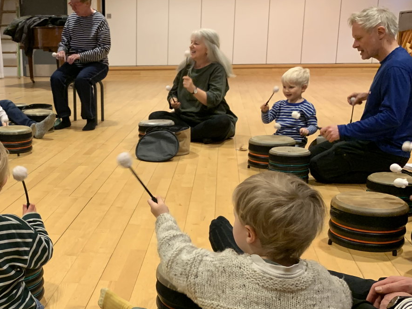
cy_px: 196
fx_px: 559
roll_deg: +0.7
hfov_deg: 39.3
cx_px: 101
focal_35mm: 47
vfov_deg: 30.7
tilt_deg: -14.1
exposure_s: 1/60
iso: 250
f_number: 1.8
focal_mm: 4.25
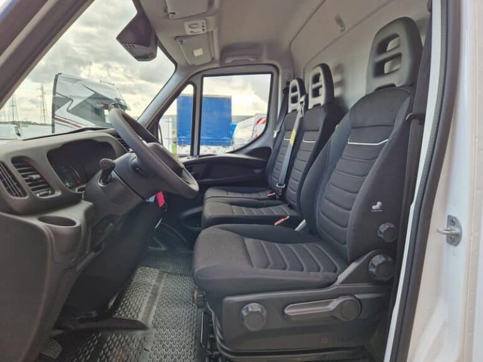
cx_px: 242
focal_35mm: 23
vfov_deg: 58.9
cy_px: 181
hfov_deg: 73.9
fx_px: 321
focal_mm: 5.4
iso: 64
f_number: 1.8
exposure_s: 1/180
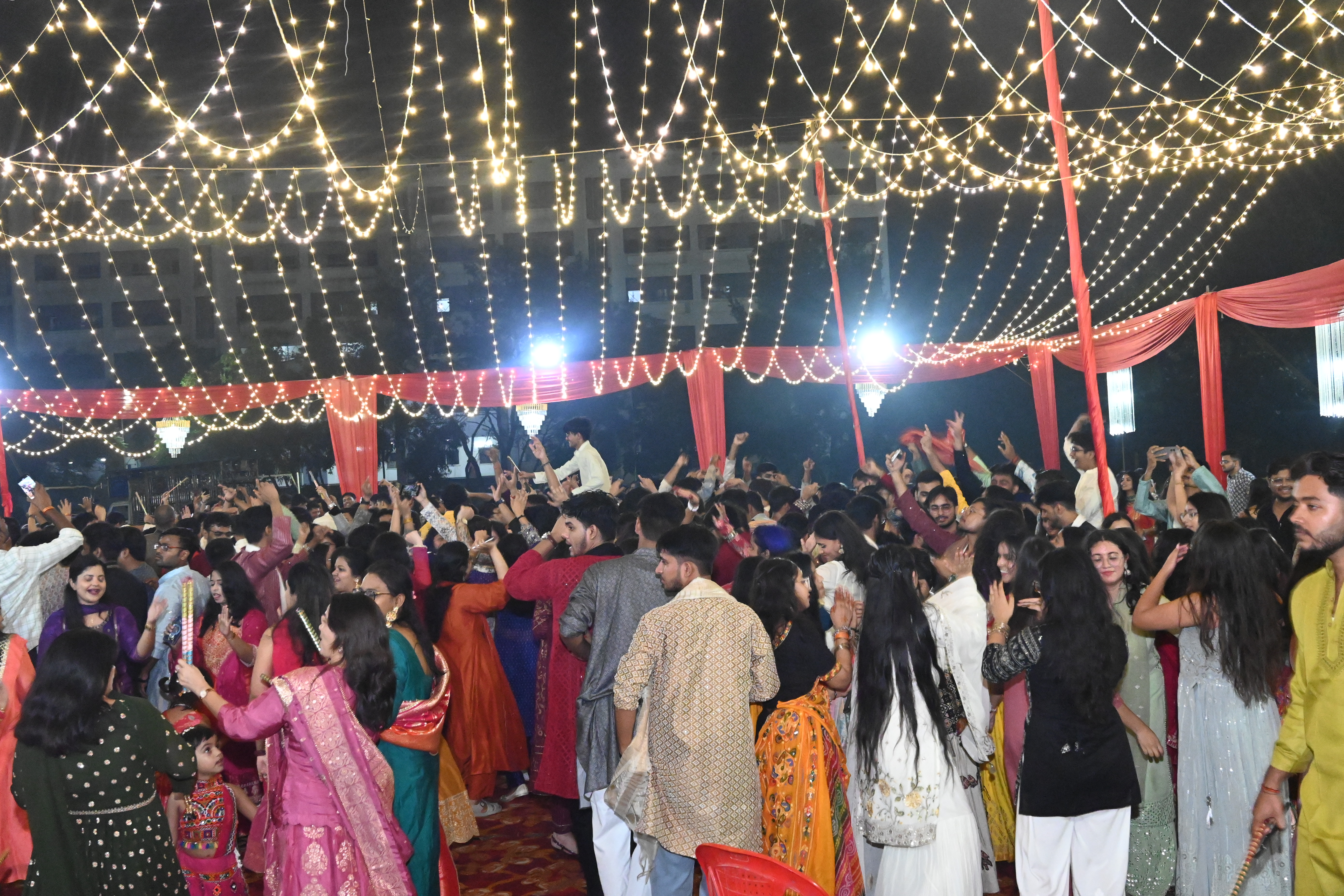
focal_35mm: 38
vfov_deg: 34.8
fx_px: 1428
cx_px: 672
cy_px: 448
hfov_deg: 50.4
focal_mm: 25.5
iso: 8000
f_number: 7.1
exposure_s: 1/80
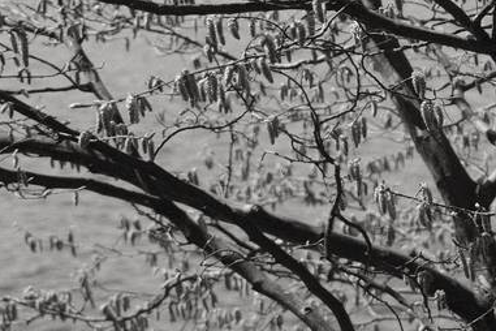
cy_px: -214
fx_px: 2948
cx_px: 737
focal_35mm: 214
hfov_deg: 9.4
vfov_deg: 6.3
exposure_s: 1/3200
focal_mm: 34.2
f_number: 4
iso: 640
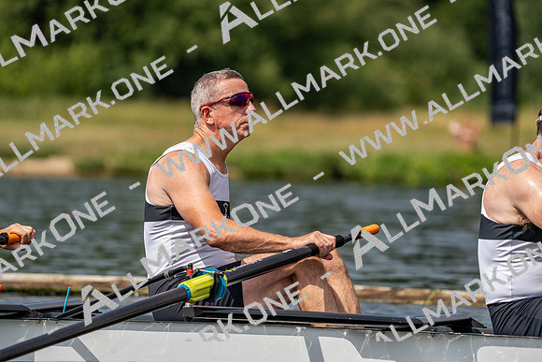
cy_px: 181
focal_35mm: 371
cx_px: 271
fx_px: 5587
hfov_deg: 5.6
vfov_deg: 3.7
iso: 200
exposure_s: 1/1600
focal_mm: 371
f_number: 6.3
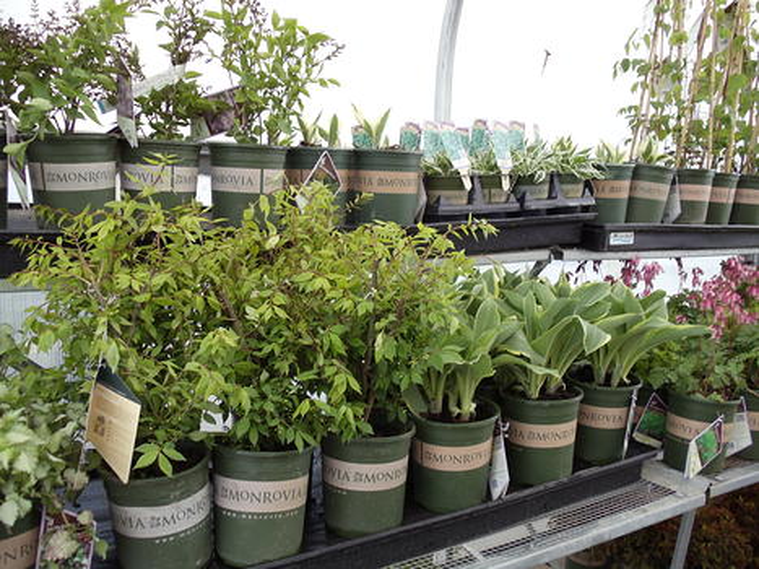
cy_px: 284
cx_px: 380
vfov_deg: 32.9
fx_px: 965
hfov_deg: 43.0
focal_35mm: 44
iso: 100
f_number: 3.5
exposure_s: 1/80
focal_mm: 6
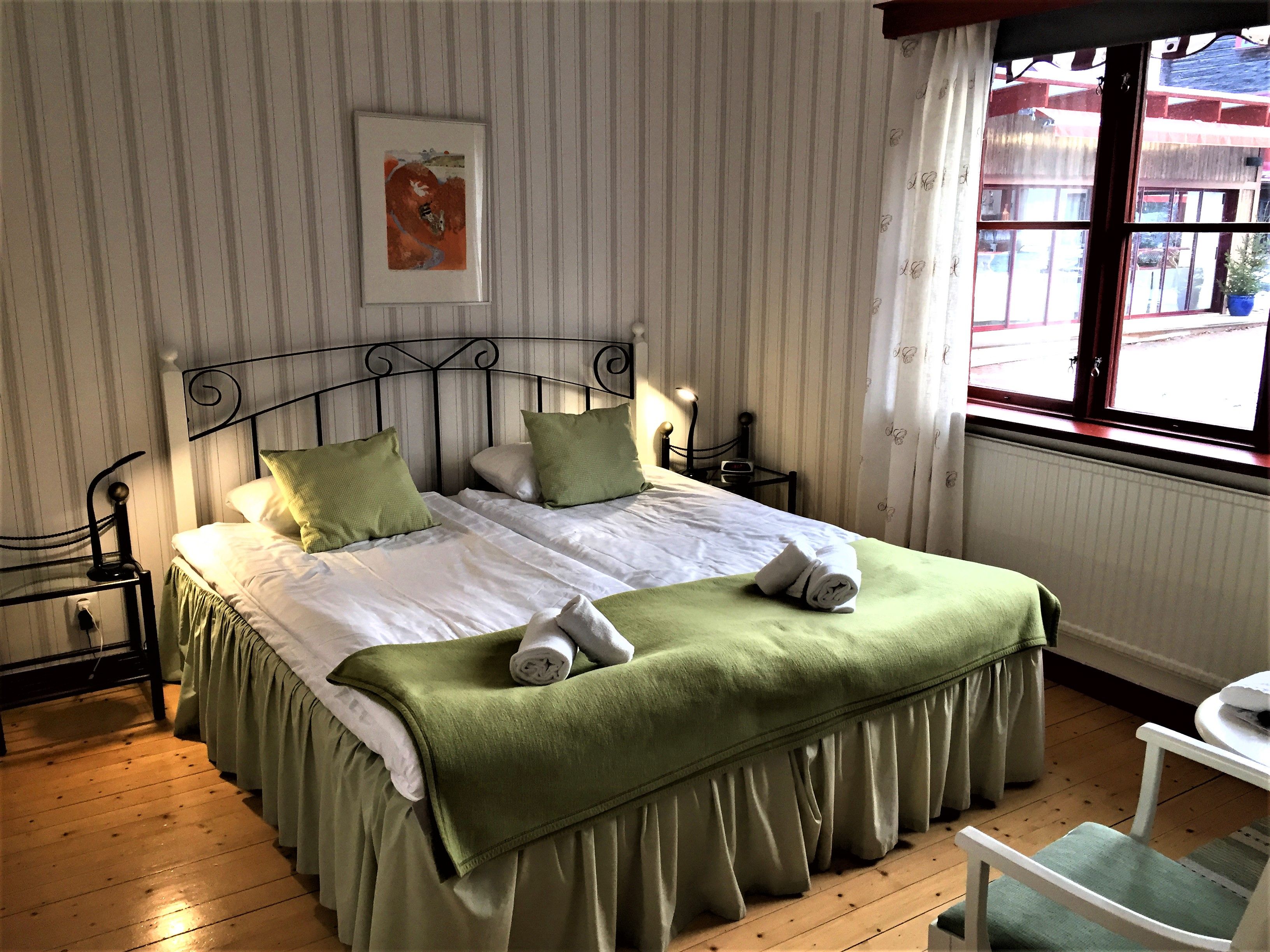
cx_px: 635
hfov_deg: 61.7
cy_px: 476
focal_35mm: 29
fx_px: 1064
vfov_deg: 48.2
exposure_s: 1/33
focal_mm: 4.15
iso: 50
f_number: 2.2
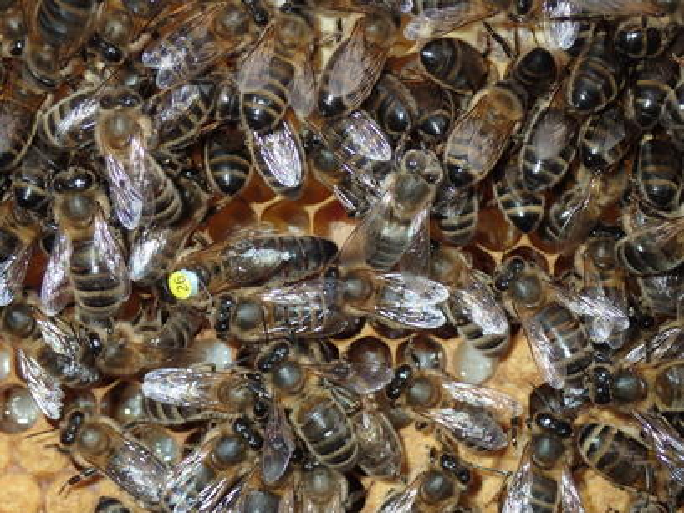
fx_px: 1463
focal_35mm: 74
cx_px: 342
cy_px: 256
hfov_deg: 26.3
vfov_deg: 19.9
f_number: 13
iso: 200
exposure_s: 1/80
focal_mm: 13.47
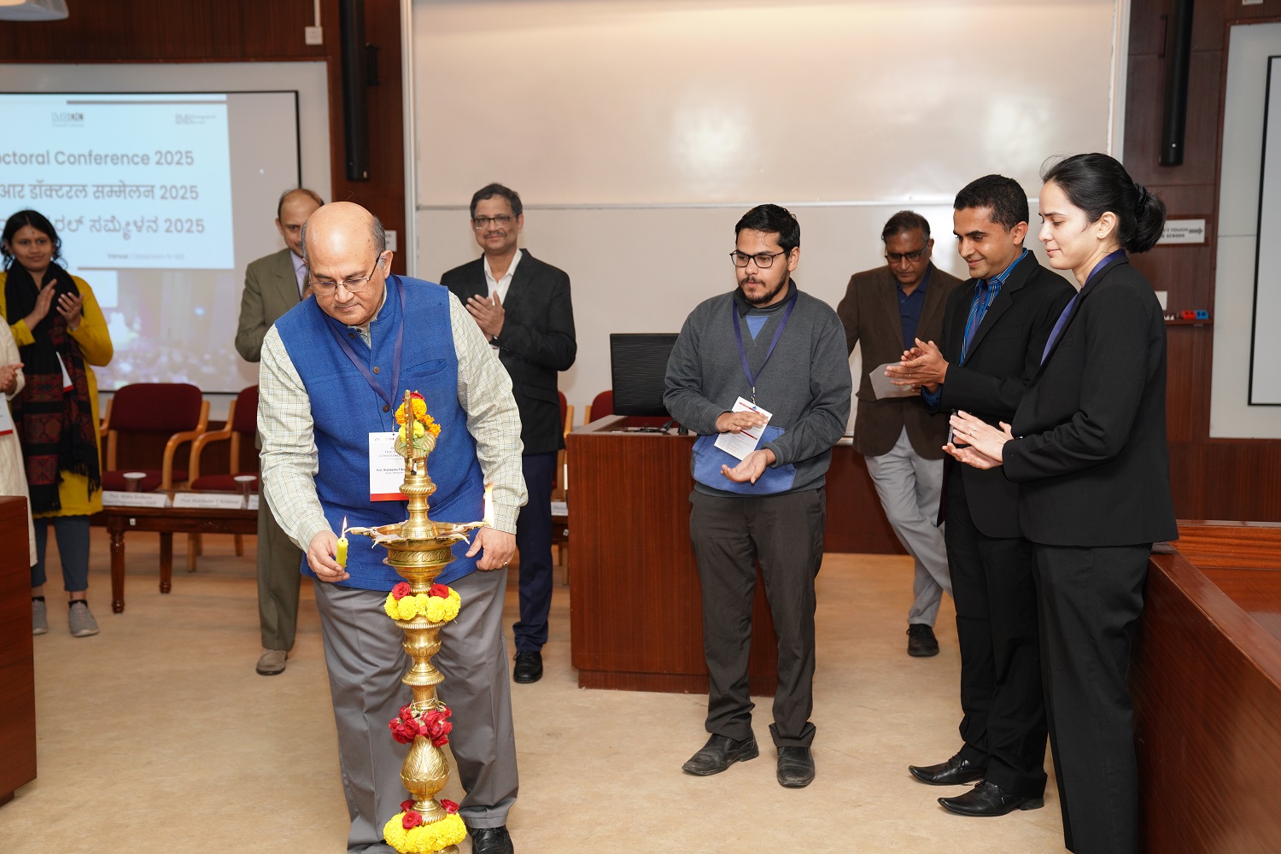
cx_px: 640
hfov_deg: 44.5
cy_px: 427
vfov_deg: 30.5
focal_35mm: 44
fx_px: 1566
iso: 800
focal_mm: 44
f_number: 3.5
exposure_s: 1/200
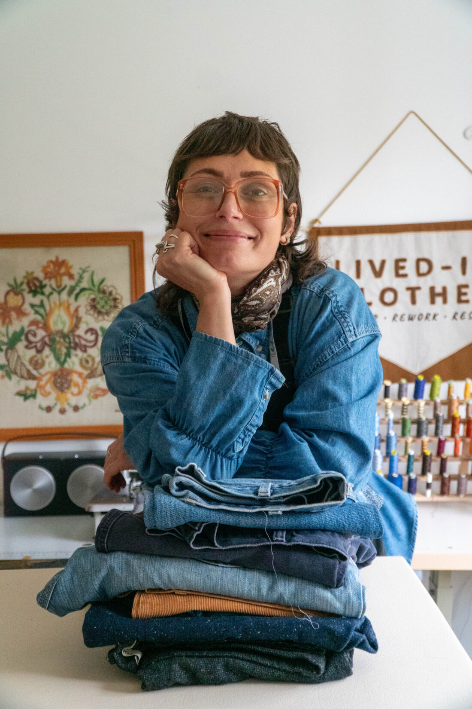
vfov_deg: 51.3
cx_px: 236
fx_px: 737
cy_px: 354
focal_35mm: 38
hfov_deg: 35.5
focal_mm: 25
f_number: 4
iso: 6400
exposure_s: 1/125
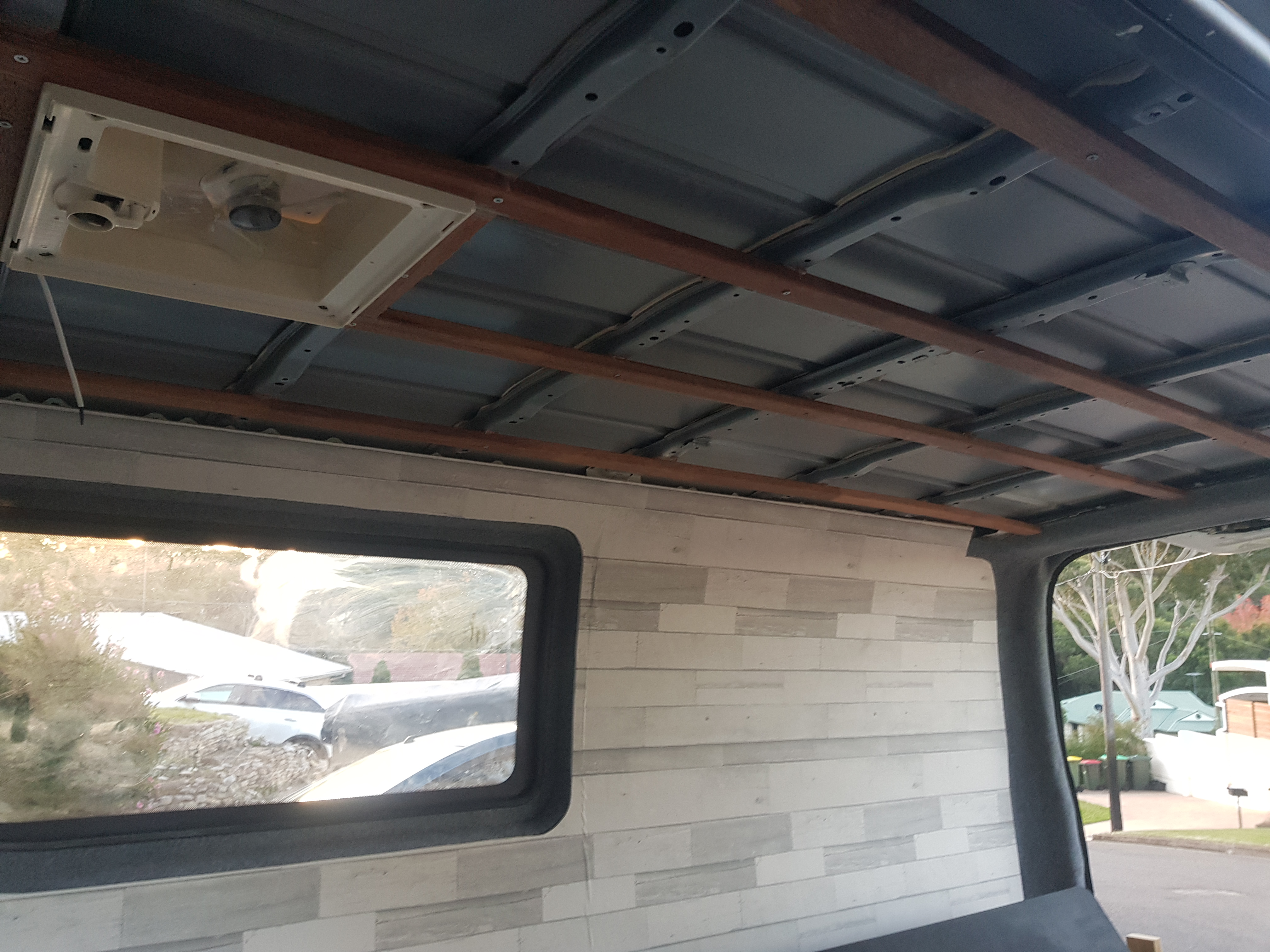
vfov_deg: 53.1
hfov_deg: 67.3
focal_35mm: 26
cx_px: 635
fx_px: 954
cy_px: 476
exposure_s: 1/50
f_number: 1.7
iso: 100
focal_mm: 4.2
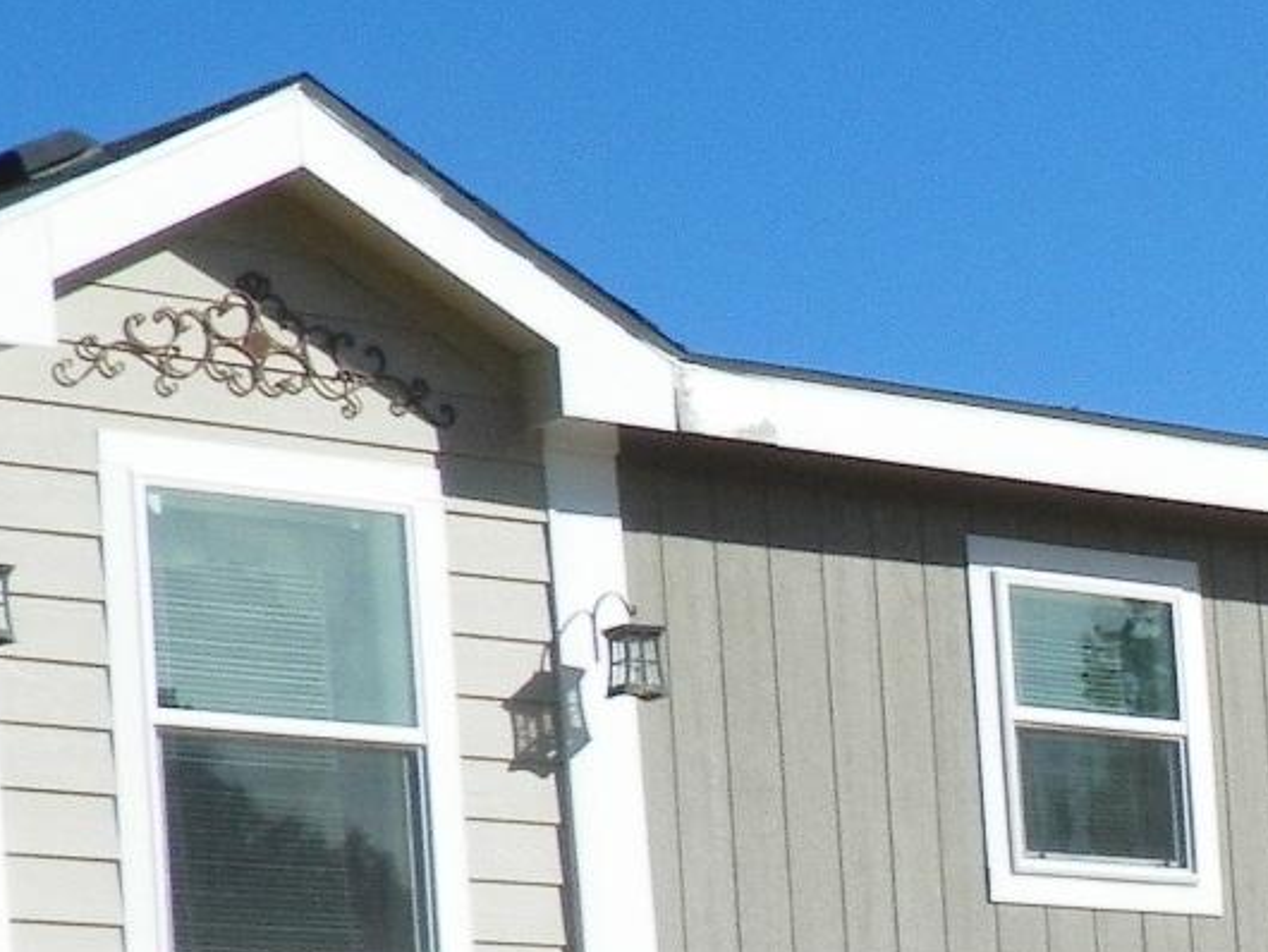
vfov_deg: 8.0
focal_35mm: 186
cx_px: 2182
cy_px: 878
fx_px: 6816
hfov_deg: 10.1
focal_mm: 8.2
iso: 64
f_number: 8
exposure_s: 1/125
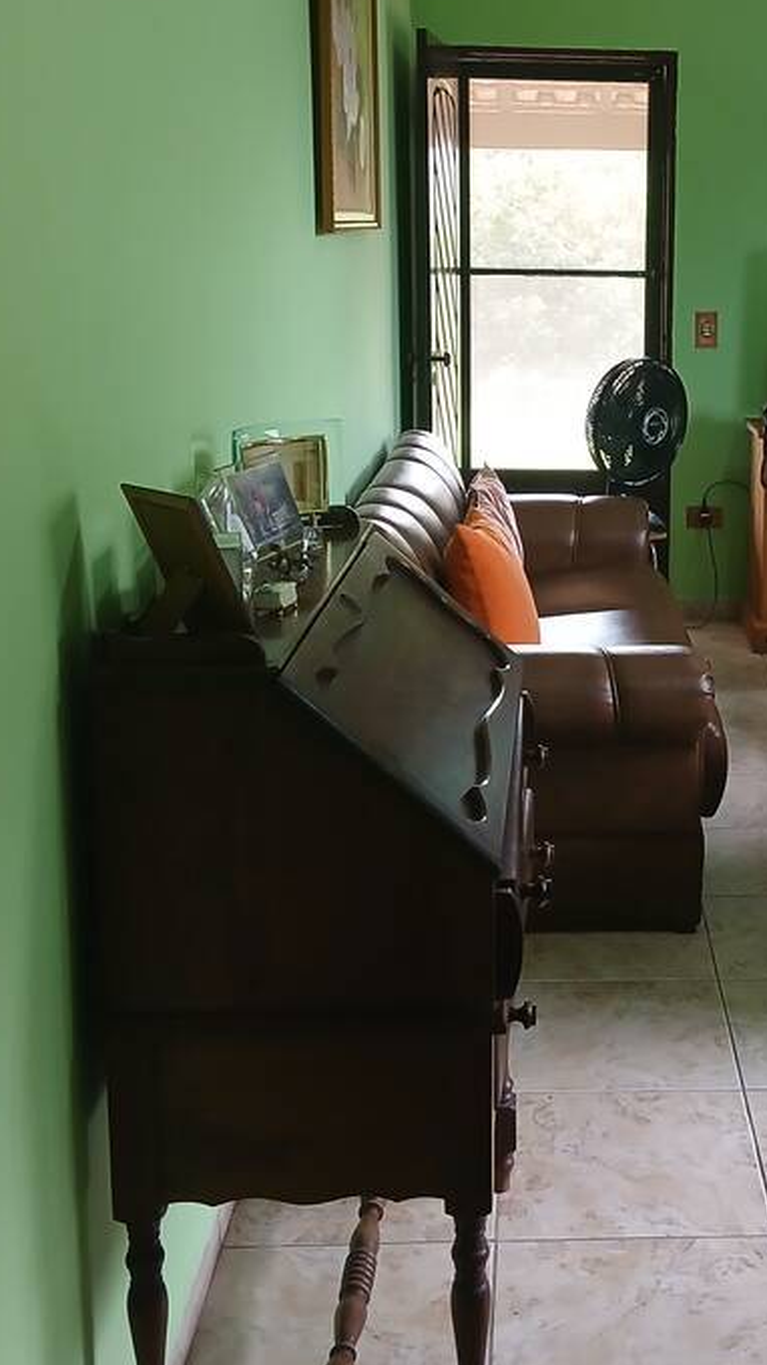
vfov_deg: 44.9
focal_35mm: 45
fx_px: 1629
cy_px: 474
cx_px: 628
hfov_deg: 26.0
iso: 250
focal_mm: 3.98
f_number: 1.8
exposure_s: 1/40
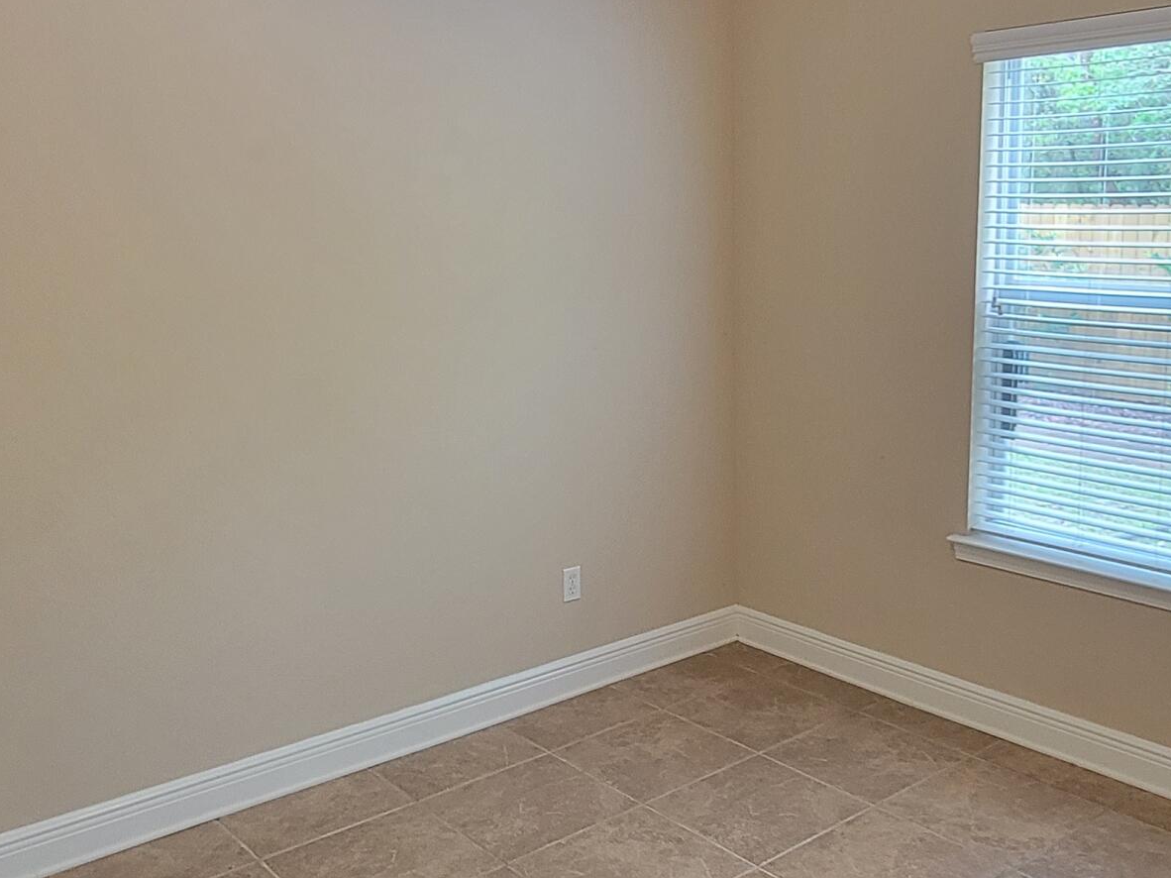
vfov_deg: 42.9
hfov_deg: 55.0
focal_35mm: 33
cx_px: 703
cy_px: 456
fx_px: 1116
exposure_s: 1/30
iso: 400
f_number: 2.2
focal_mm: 2.2
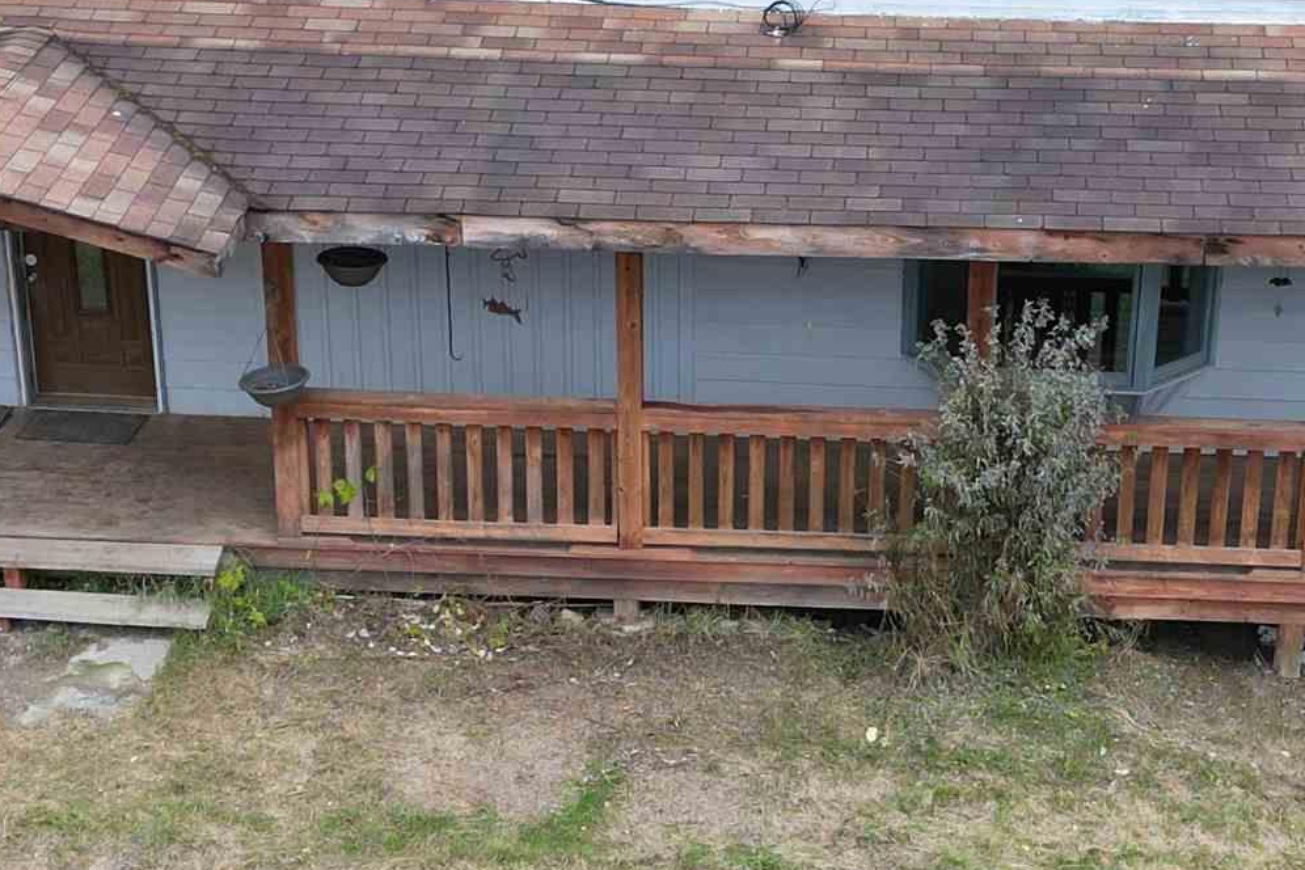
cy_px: 487
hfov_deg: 26.2
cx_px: 823
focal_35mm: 77
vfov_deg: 17.7
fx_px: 2791
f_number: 1.7
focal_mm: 6.72
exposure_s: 1/160
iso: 100
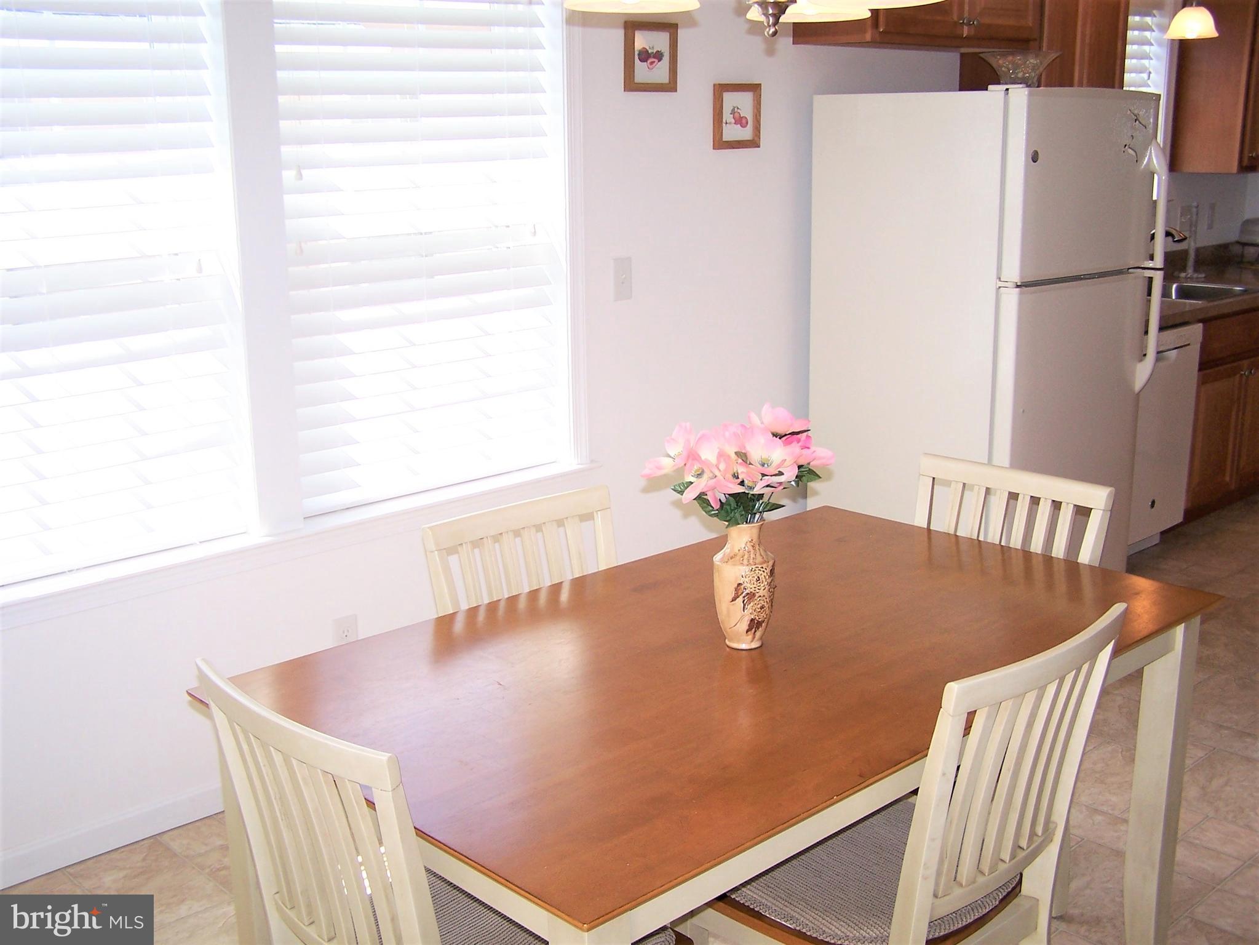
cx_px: 630
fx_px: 1382
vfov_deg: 37.7
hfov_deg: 49.0
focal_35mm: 38
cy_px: 472
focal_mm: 6.3
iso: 80
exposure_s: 1/125
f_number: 2.8
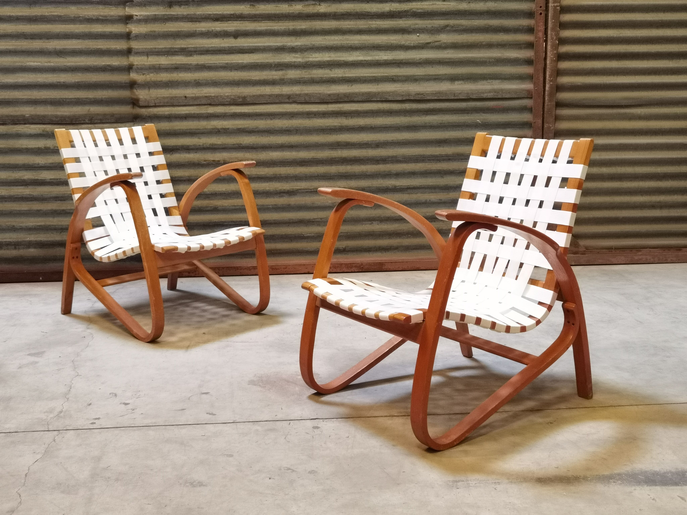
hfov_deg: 43.9
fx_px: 853
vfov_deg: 33.6
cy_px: 258
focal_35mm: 43
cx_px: 344
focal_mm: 6.71
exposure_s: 1/33.3
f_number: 1.9
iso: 320
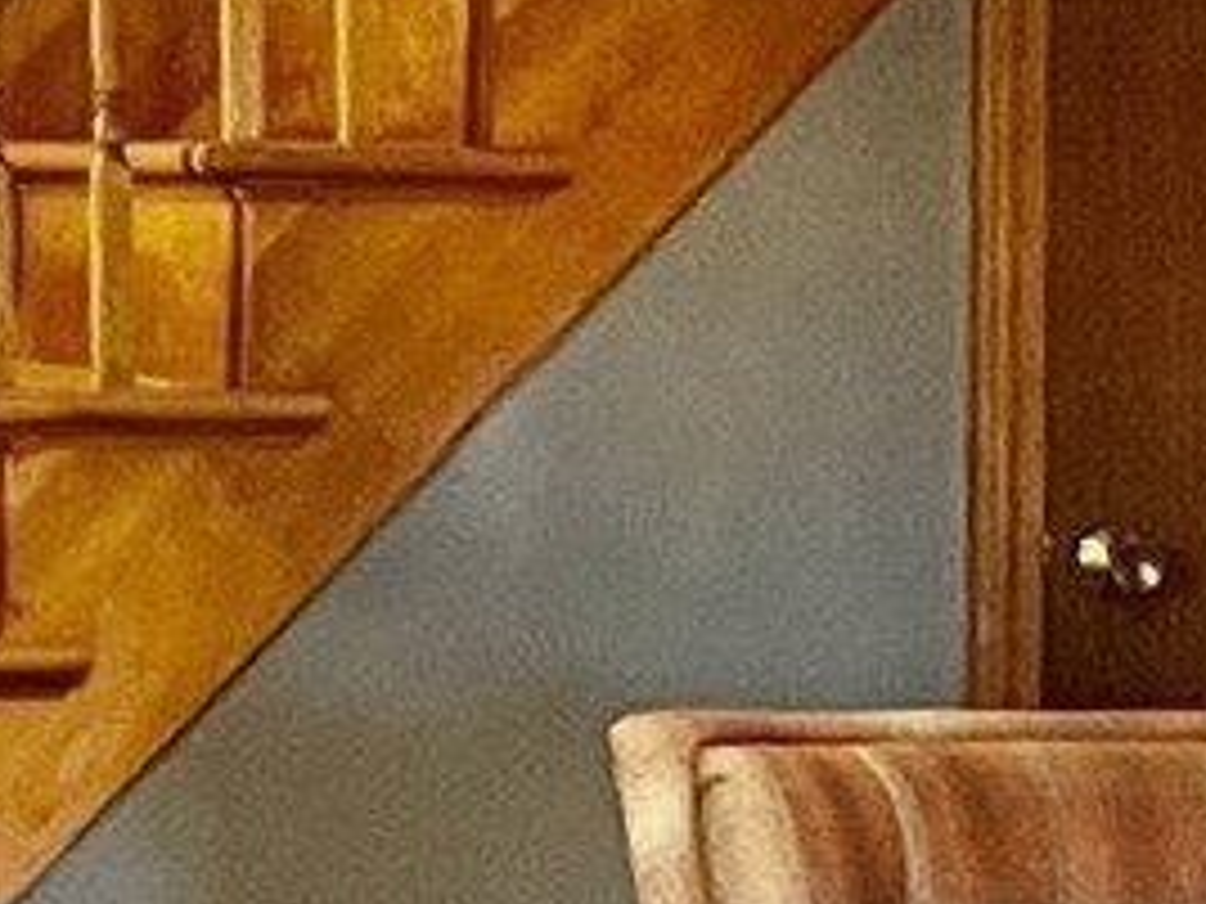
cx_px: 1629
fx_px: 6654
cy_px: 1309
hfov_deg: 10.1
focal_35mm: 191
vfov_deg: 7.7
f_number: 1.6
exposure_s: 1/30
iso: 500
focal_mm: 5.1
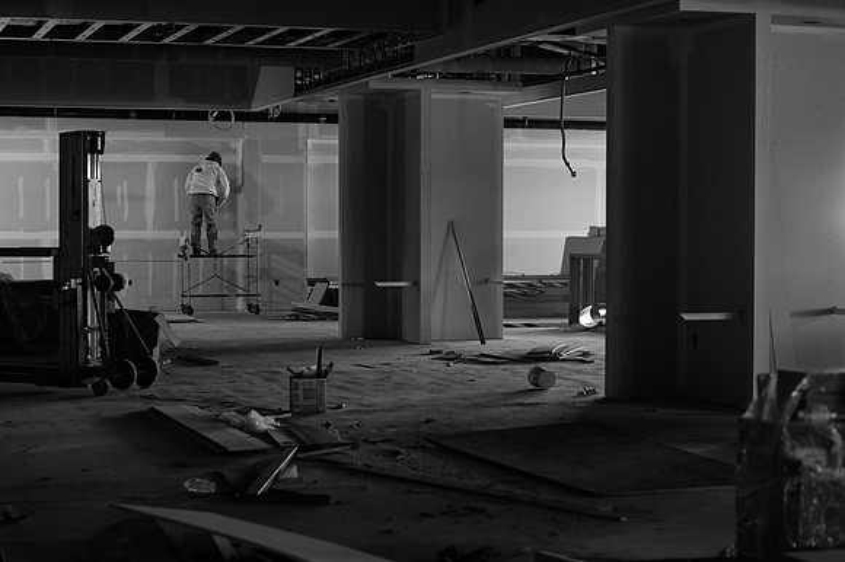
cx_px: 422
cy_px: 281
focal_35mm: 72
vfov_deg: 18.8
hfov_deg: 28.0
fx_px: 1696
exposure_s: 1/400
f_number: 3.5
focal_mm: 70
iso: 10000
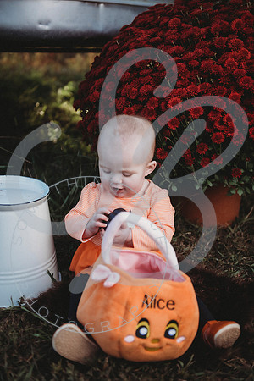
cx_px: 127
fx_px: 508
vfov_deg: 41.1
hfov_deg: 28.1
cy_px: 190
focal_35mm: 48
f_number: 2.8
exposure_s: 1/250
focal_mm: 48
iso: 100
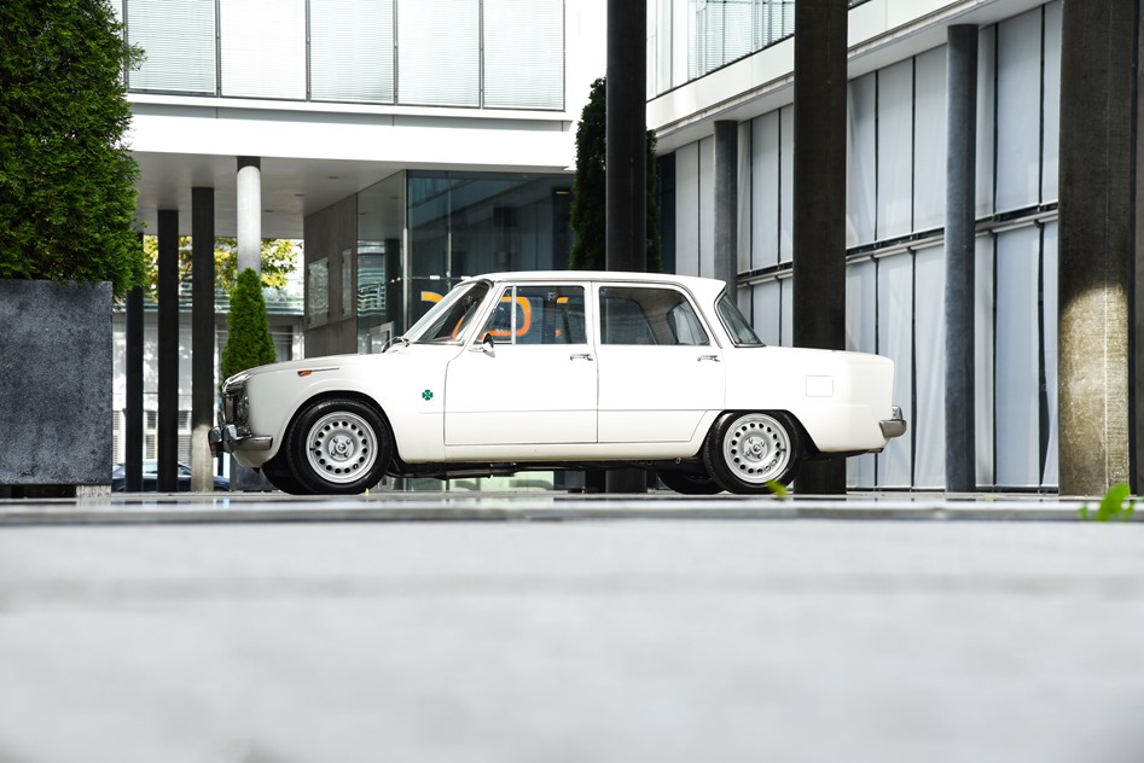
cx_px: 572
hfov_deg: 20.8
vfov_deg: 14.0
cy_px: 382
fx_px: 3115
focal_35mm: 98
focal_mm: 98
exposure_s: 1/125
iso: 320
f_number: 8
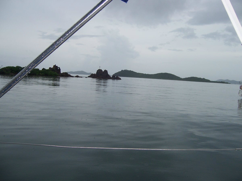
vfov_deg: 42.9
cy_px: 90
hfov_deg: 55.4
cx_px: 121
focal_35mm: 33
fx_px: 231
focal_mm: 5.5
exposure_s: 1/750
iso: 80
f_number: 3.4
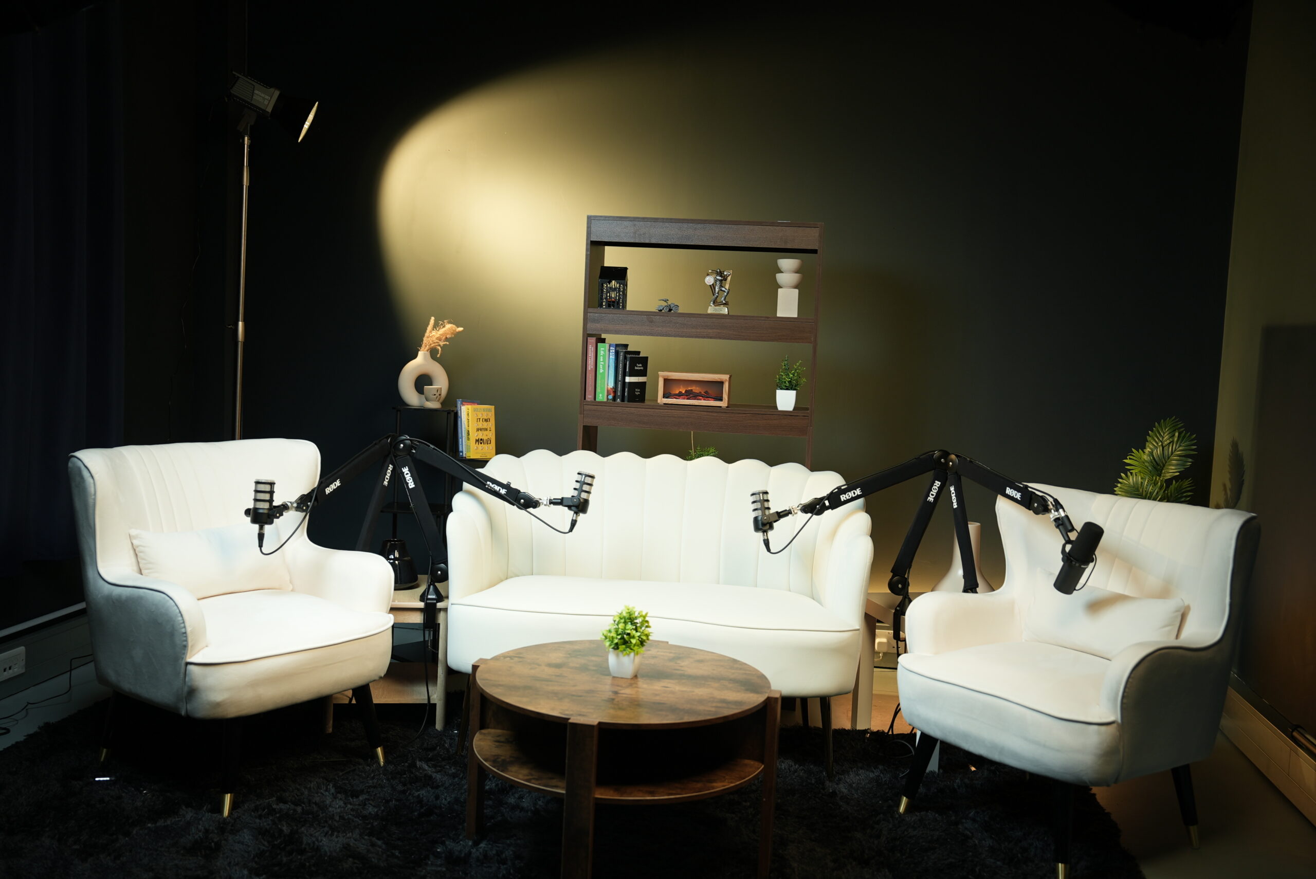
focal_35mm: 35
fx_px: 1280
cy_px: 440
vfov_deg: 37.9
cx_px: 658
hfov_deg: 54.4
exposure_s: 1/50
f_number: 2.8
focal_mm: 35
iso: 250
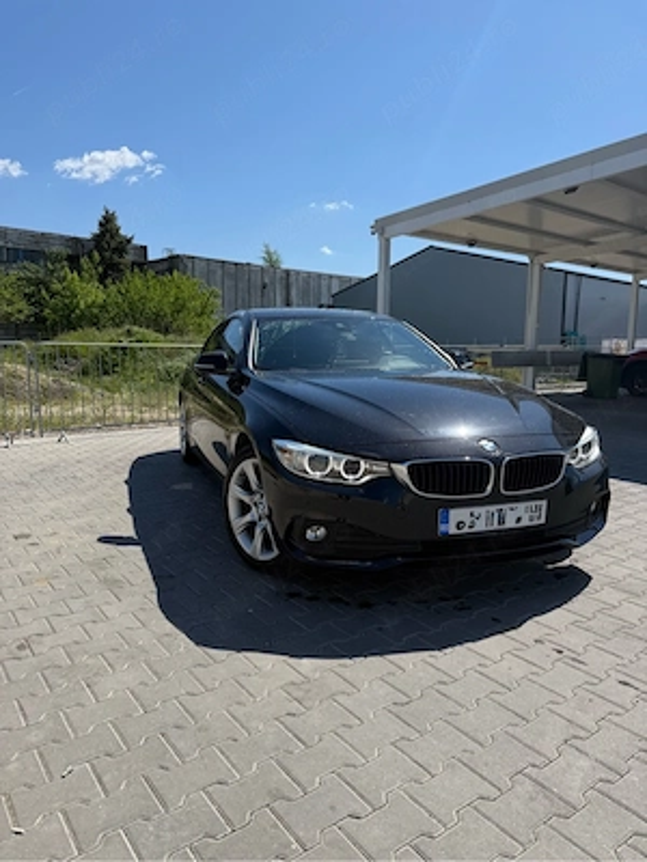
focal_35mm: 24
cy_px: 431
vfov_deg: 71.6
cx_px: 324
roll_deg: -0.8
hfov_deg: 56.8
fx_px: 598
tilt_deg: -7.8
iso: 80
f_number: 1.78
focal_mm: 6.76
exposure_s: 1/5319
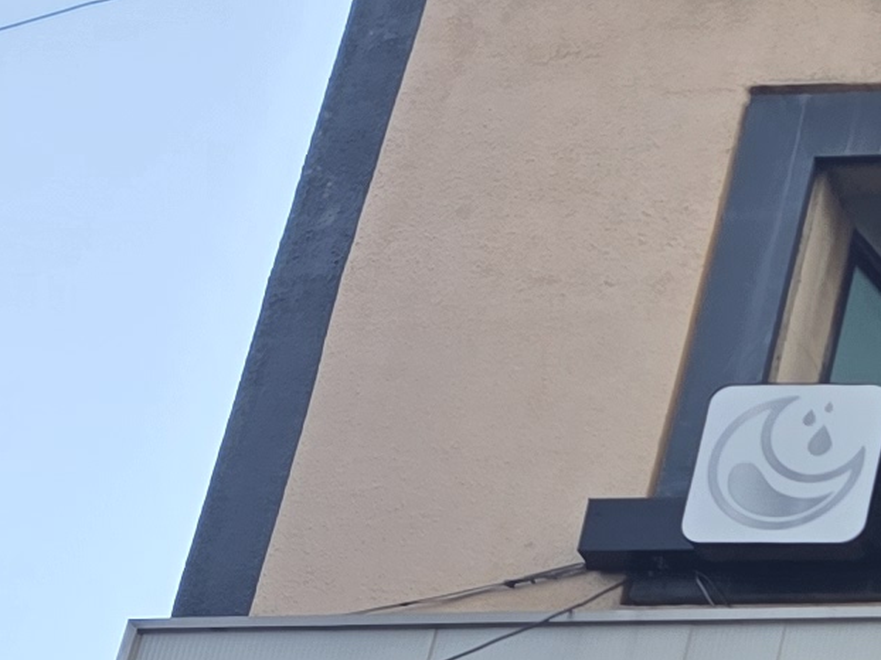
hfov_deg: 11.2
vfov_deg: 8.2
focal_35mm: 148
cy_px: 2098
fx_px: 3765
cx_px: 2116
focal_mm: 6.3
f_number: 1.7
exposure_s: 1/120
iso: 20
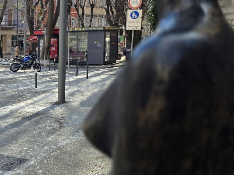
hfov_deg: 29.5
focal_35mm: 58
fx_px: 392
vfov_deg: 25.2
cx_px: -31
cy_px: 90
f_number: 1.7
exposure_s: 1/3134
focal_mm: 6.3
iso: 80
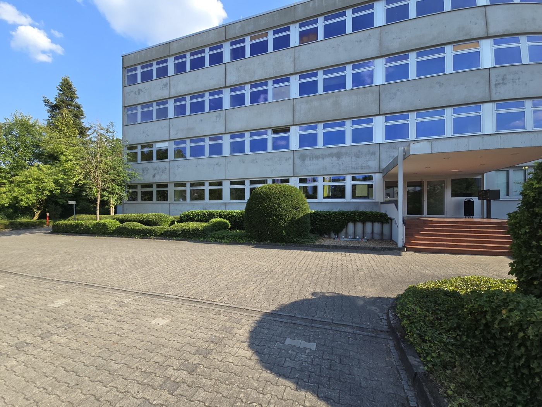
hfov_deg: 106.2
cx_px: 271
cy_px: 204
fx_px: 204
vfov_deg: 89.9
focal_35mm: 13
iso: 50
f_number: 2.2
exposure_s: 1/994
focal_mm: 2.2
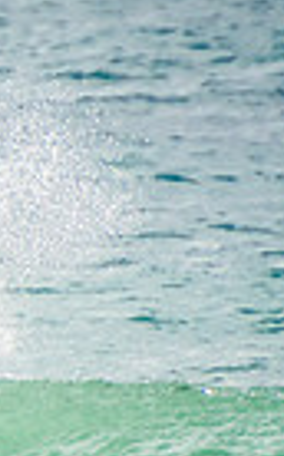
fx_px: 31930
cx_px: -558
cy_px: 362
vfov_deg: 0.8
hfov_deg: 0.5
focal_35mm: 2573
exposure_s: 1/2000
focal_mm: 400
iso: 320
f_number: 5.6
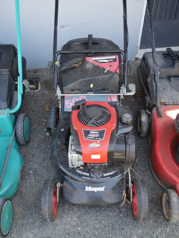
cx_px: 90
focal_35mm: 32
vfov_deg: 56.8
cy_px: 119
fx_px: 220
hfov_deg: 44.2
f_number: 3.6
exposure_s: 1/125
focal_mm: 16
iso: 200
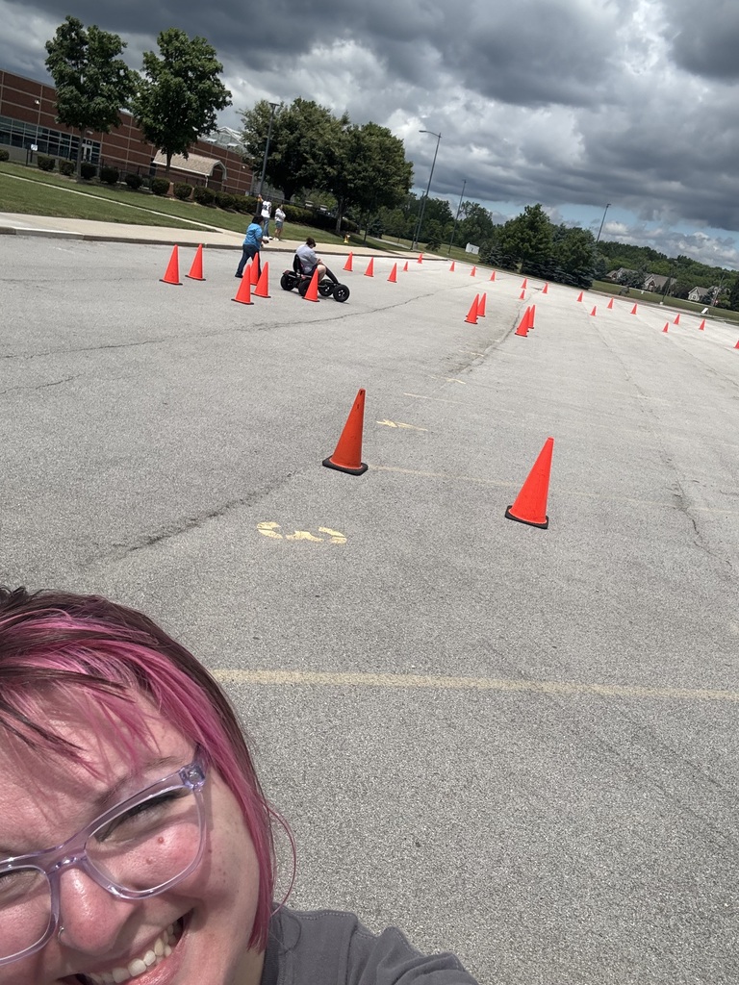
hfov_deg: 46.8
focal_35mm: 30
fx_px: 854
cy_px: 492
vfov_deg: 60.0
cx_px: 370
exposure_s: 1/2242
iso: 25
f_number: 1.9
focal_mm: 2.69
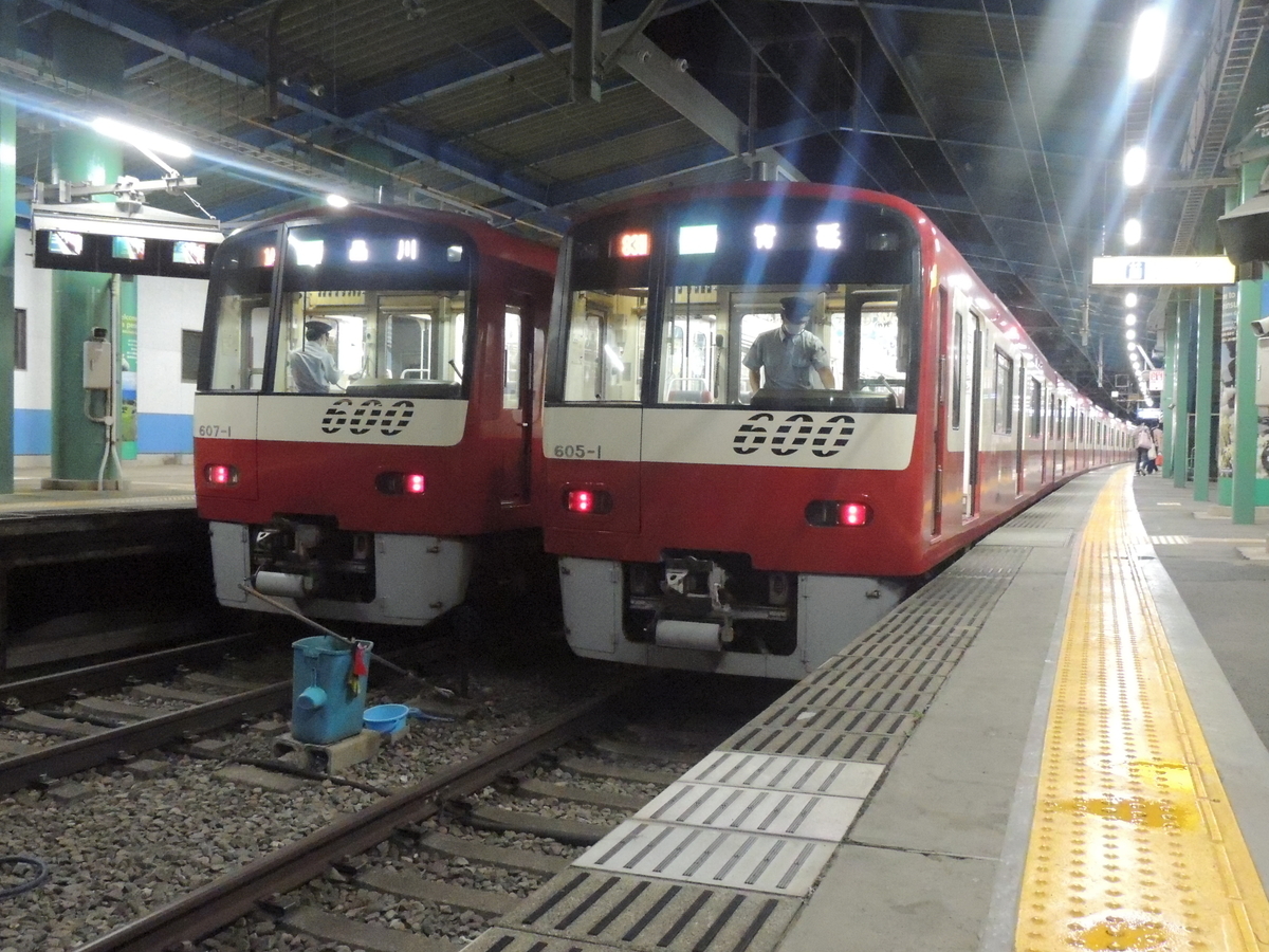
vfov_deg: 42.9
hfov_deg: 55.4
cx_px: 634
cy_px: 476
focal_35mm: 33
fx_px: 1210
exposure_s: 1/80
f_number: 3.2
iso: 3200
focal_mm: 5.8
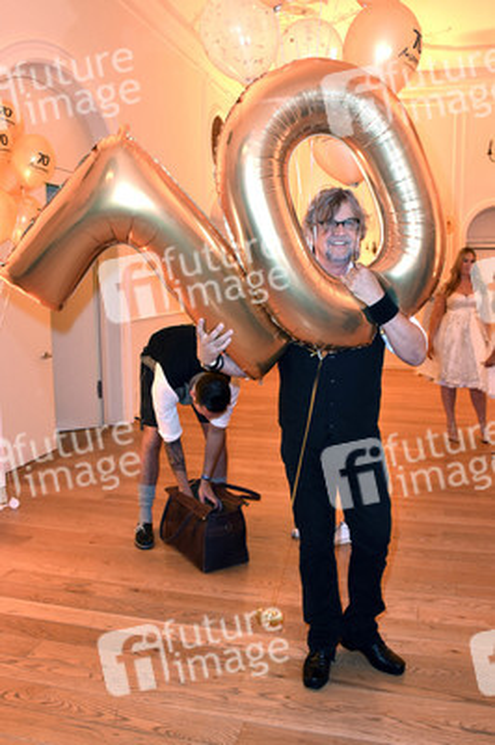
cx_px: 248
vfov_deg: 62.0
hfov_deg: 43.5
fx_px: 620
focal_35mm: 30
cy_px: 372
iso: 3200
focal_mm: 20
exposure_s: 1/100
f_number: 6.3
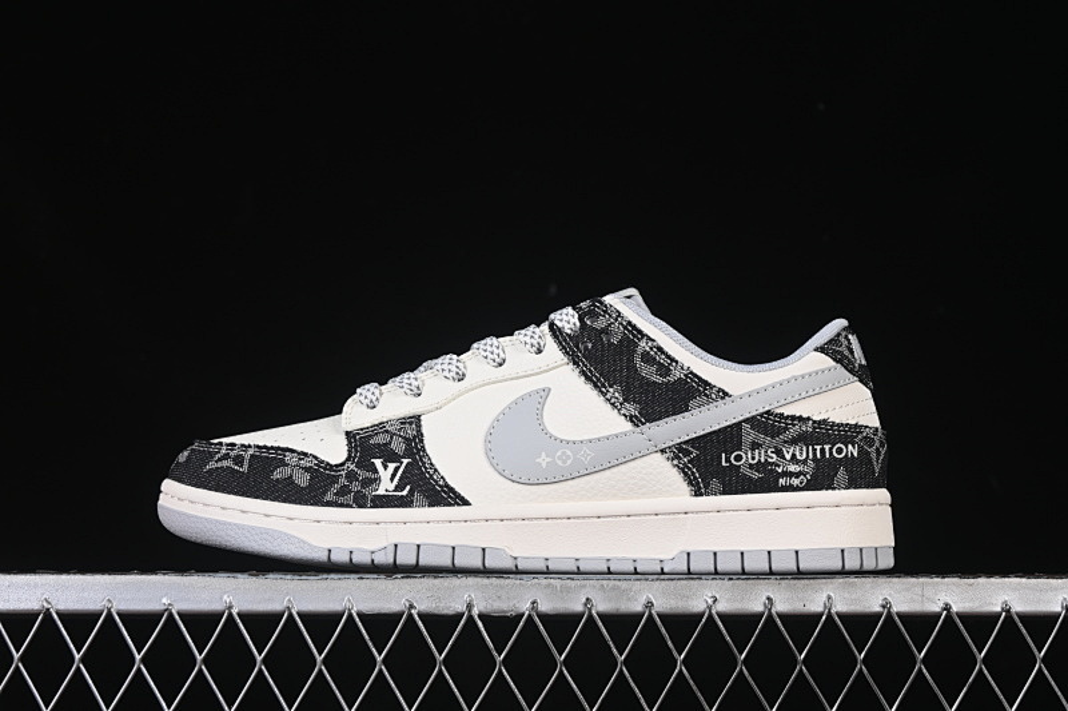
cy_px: 356
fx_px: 2224
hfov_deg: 27.0
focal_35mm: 75
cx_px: 534
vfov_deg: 18.2
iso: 160
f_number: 8
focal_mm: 50
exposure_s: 1/80
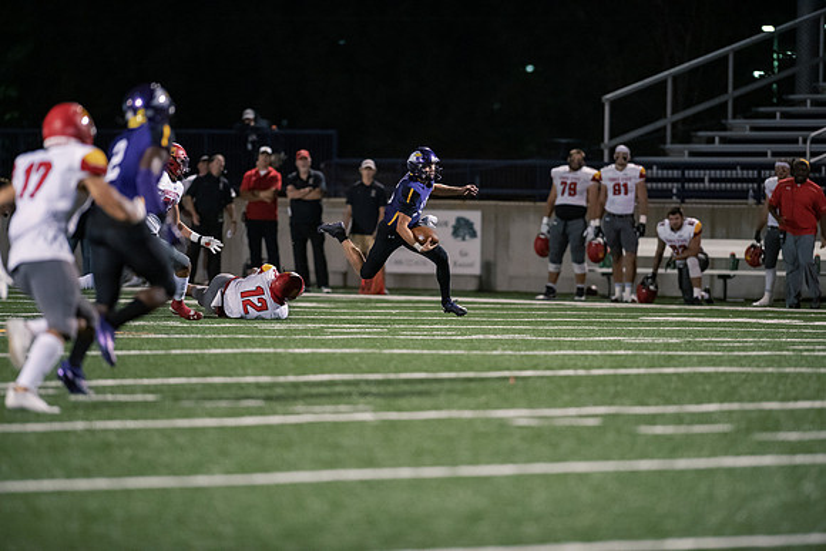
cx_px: 413
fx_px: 6885
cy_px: 276
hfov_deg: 6.9
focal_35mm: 300
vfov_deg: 4.6
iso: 6400
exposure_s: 1/800
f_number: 2.8
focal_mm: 300
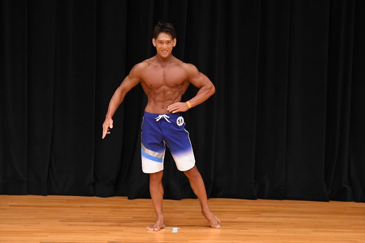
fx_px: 3040
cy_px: 122
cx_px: 182
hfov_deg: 6.9
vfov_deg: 4.6
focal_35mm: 300
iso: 4000
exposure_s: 1/400
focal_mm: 200
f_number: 5.6
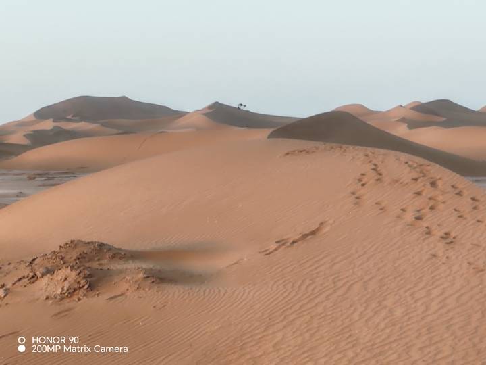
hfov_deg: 19.4
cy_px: 182
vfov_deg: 14.6
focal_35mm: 101
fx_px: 1418
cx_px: 243
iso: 100
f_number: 1.9
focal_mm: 6.12
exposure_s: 1/100
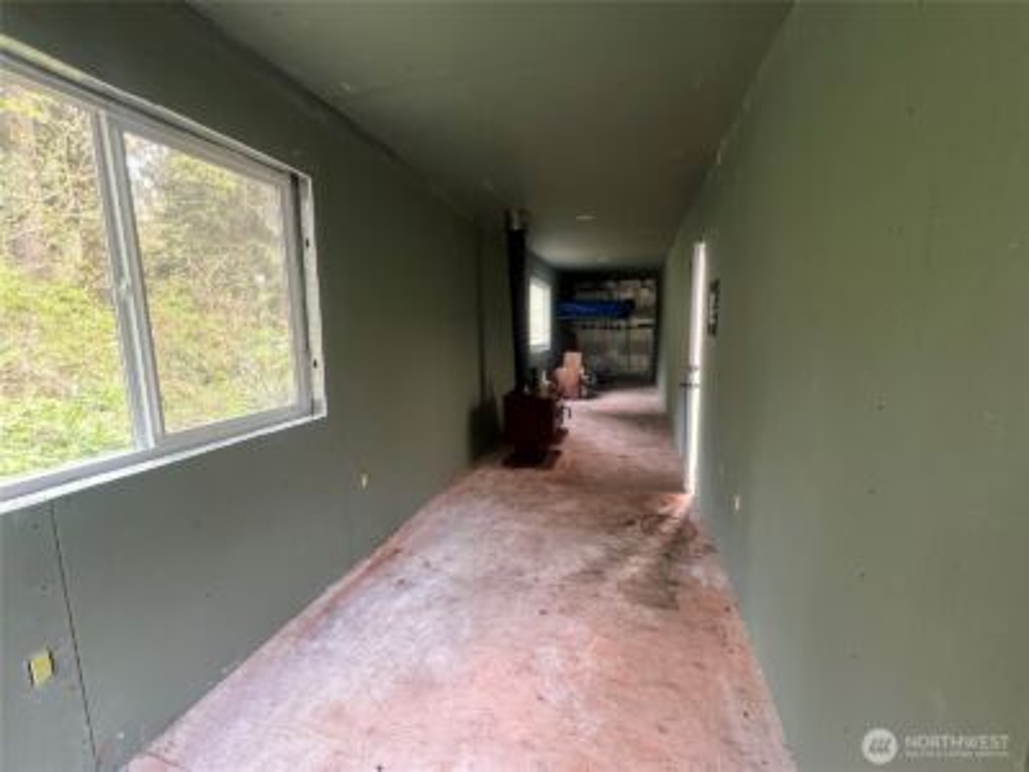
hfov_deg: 106.2
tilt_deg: -2.4
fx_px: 386
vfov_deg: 89.9
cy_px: 386
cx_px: 514
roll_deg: -0.7
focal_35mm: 13
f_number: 1.8
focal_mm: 1.57
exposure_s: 1/60
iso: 500
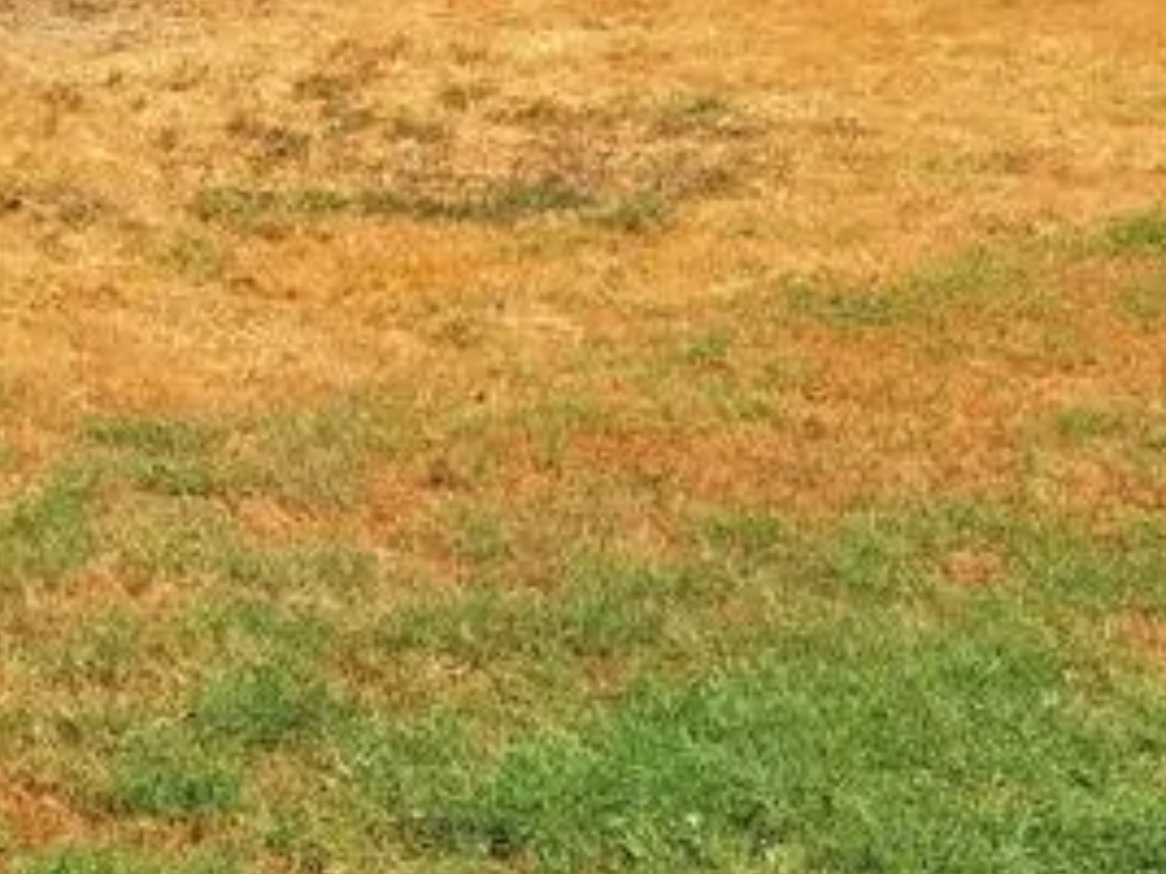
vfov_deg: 15.9
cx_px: -457
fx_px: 2964
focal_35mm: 88
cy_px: -283
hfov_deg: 19.9
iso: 40
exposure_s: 1/2304
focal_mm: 5.54
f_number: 1.8
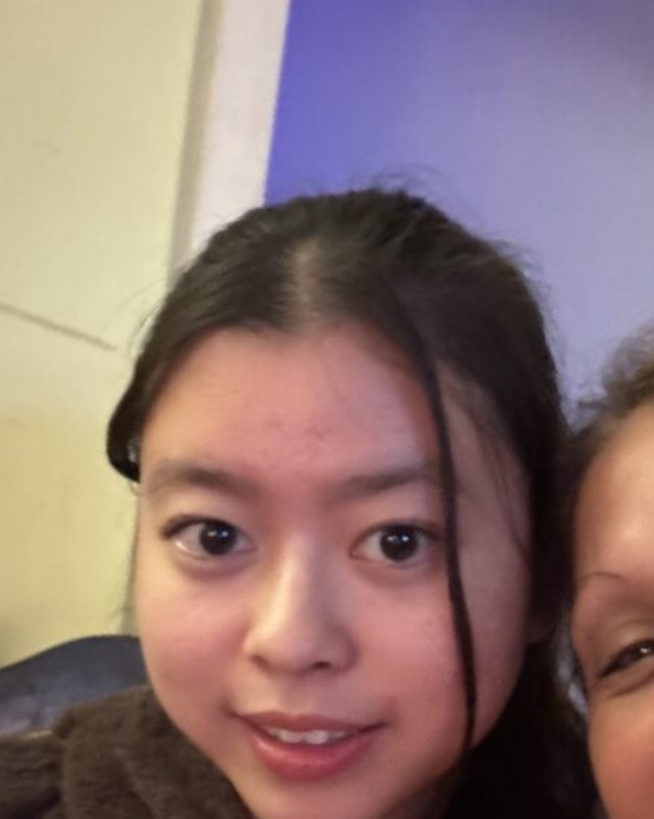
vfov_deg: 35.4
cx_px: 436
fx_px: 1259
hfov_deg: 28.9
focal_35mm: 52
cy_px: 585
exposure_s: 1/15
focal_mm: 2.69
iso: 800
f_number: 1.9
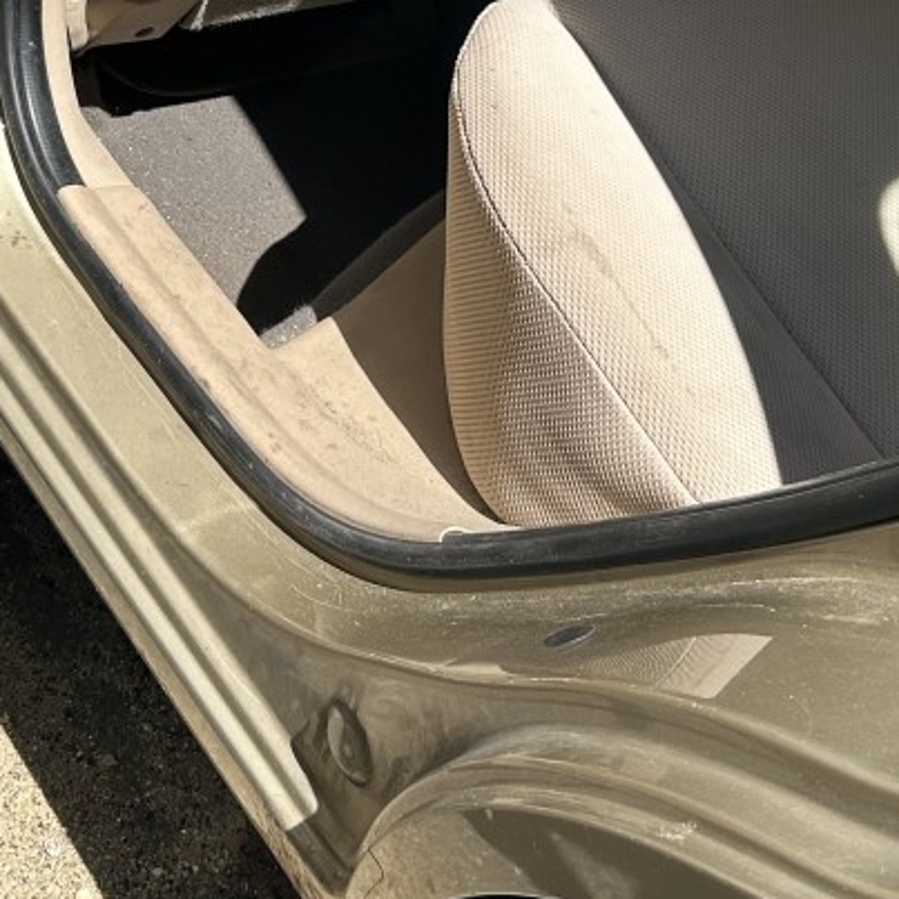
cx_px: 299
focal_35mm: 73
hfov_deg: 23.6
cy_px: 33
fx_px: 2145
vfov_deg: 22.9
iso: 50
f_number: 1.5
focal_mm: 5.7
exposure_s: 1/2841
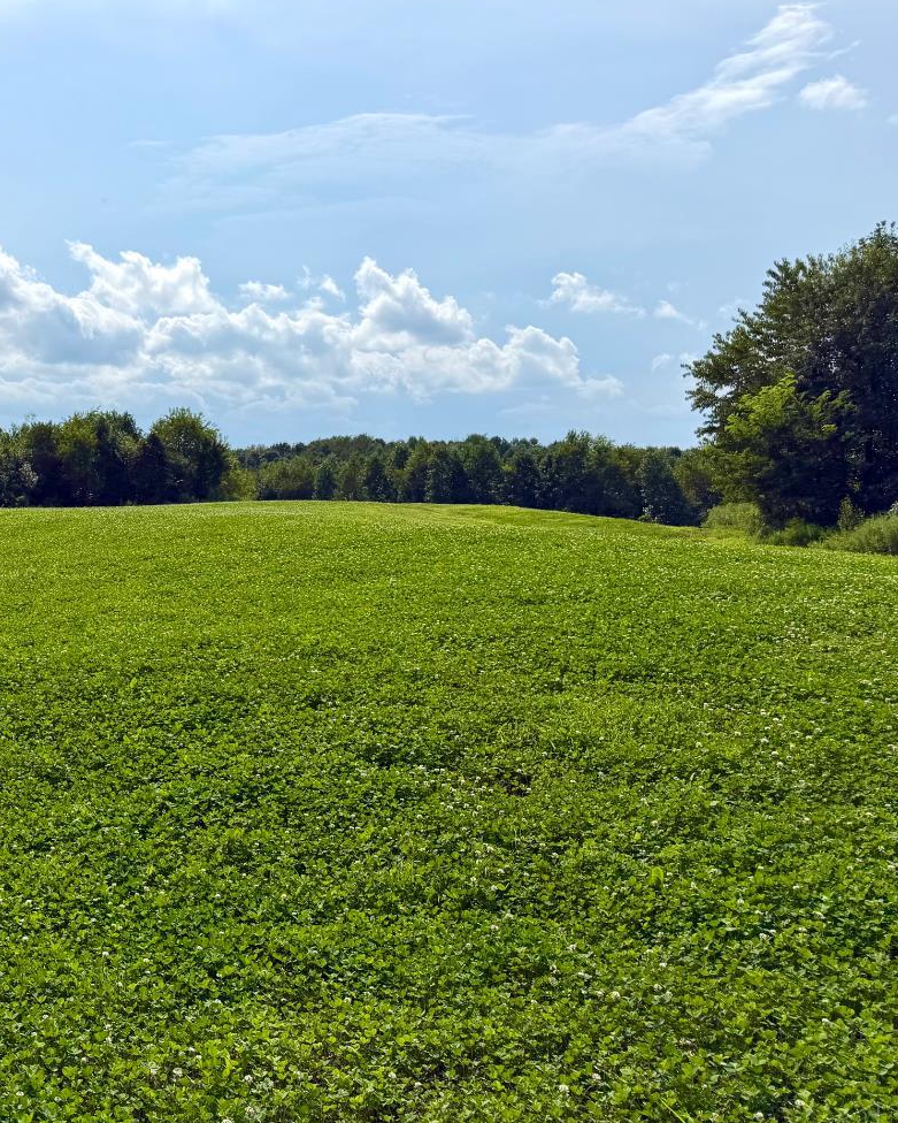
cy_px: 546
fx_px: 1196
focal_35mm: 36
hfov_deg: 38.5
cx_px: 98
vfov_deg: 50.3
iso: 80
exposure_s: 1/10309
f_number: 1.78
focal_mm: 6.76
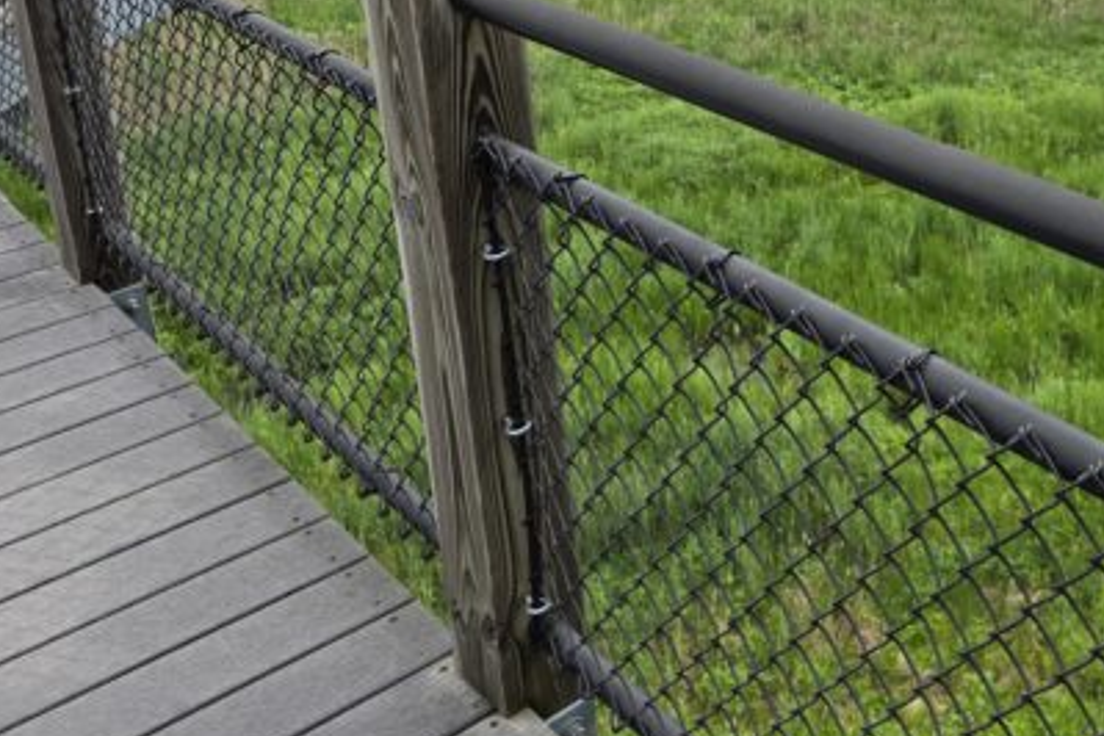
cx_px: 863
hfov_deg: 39.7
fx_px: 1472
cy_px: 55
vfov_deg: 27.0
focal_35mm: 48
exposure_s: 1/3502
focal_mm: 6.3
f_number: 1.7
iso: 80
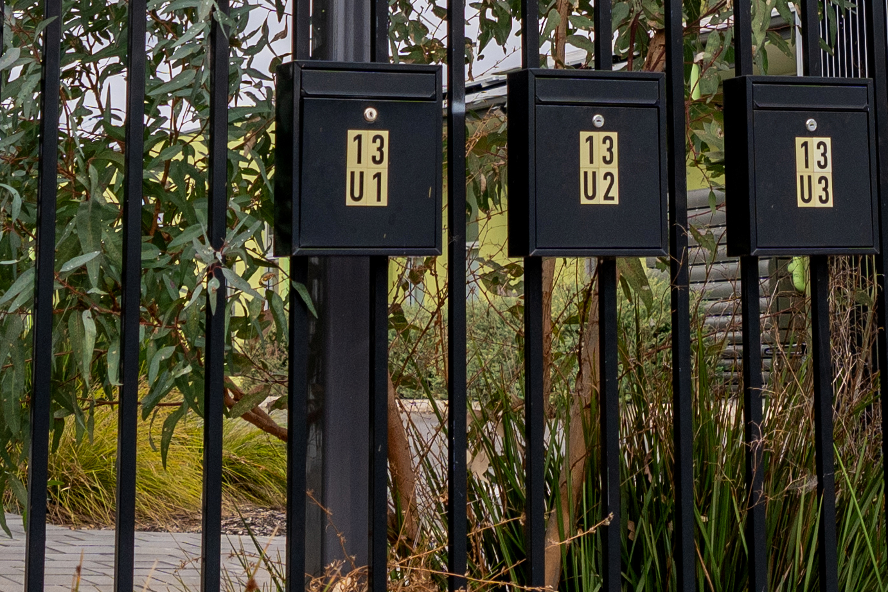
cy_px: -294
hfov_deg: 18.4
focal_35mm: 110
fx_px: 2714
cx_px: 680
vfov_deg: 11.9
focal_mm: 16
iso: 100
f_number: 4
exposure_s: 1/500
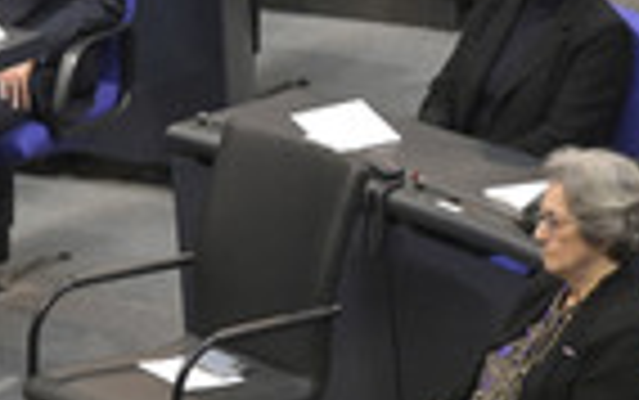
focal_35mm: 647
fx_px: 11276
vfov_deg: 2.0
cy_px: 373
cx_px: -187
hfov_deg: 3.2
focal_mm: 200
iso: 10000
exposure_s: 1/320
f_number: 5.6
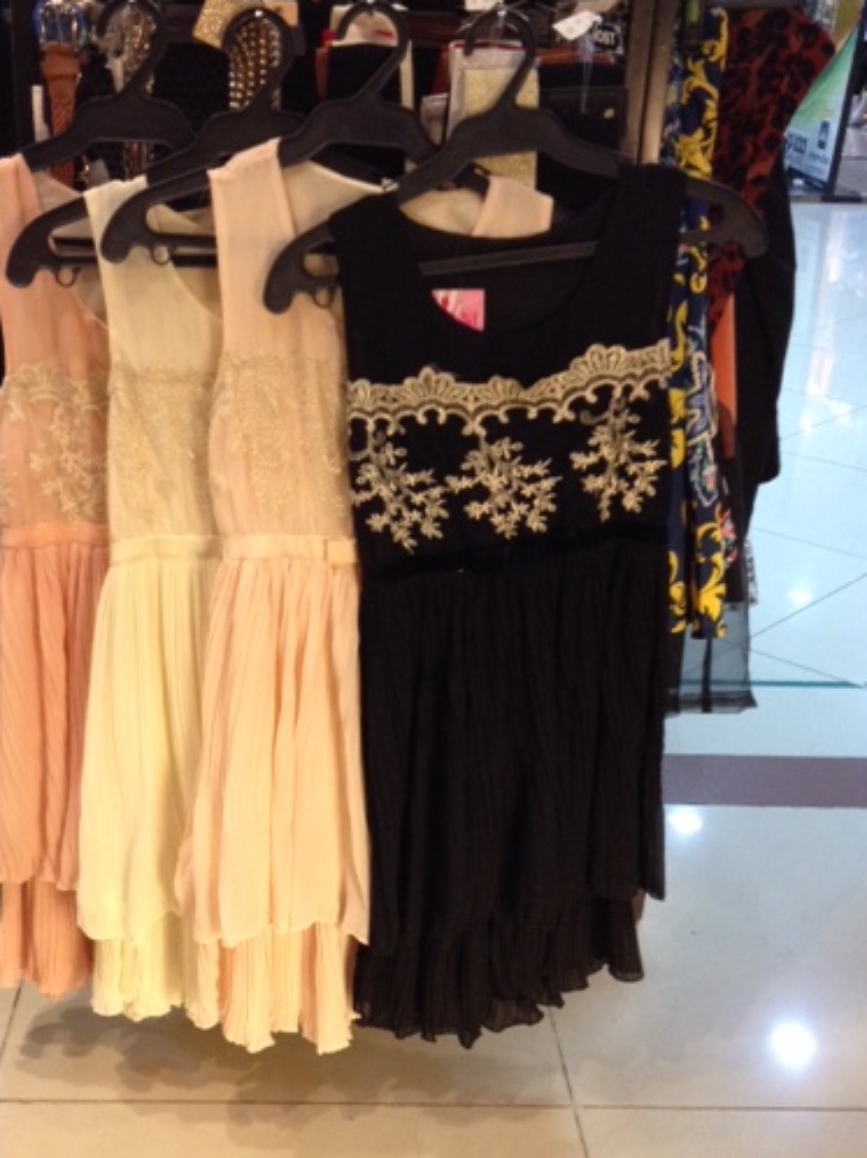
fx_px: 1504
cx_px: 325
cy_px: 637
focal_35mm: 45
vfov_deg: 42.0
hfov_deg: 32.0
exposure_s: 1/20
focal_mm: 4.28
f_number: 2.4
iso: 250
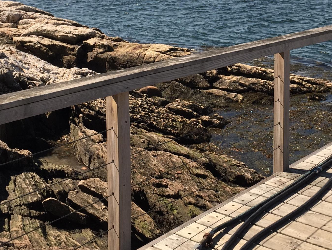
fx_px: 614
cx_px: 188
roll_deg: -0.8
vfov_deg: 22.4
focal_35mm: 64
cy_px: 24
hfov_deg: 30.2
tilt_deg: -8.9
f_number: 2.2
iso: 32
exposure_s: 1/1883
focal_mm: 4.15
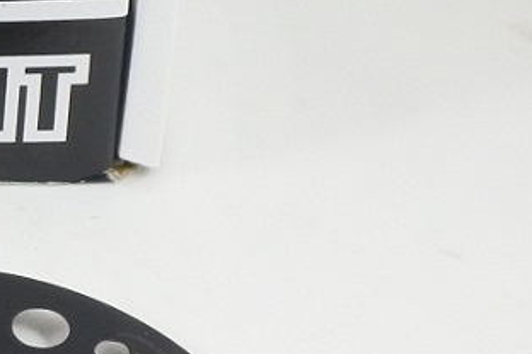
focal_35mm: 183
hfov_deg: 10.3
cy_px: -14
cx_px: -548
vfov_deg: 7.5
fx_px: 2704
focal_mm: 12.8
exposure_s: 1/125
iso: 500
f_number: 4
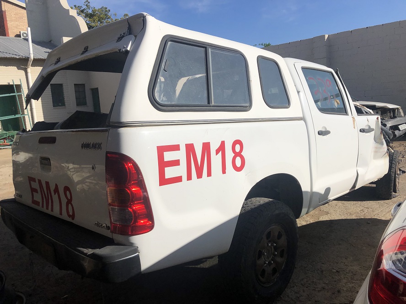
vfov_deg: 49.7
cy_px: 152
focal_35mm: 28
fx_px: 328
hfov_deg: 63.4
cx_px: 203
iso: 25
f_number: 1.8
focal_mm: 3.99
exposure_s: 1/6024
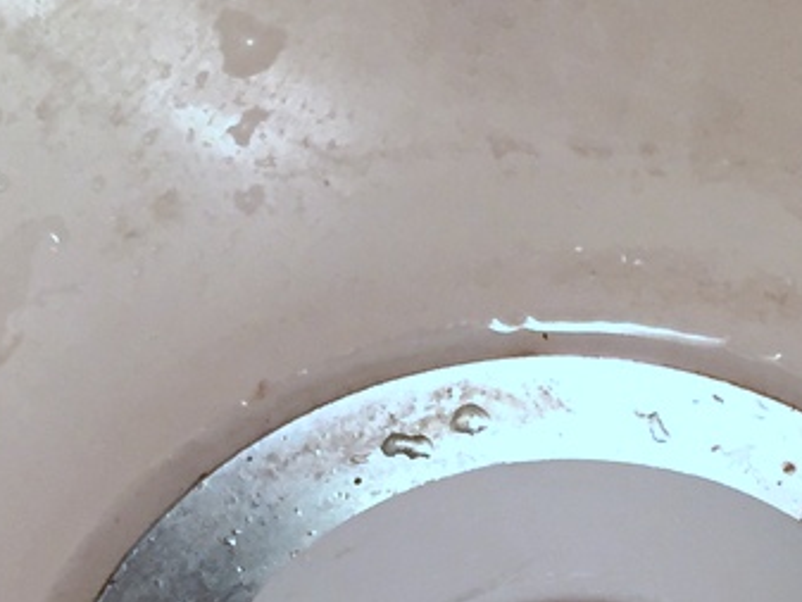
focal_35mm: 88
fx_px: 2040
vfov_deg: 15.7
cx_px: 654
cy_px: 836
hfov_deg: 21.9
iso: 100
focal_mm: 4.15
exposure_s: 1/30
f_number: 2.2
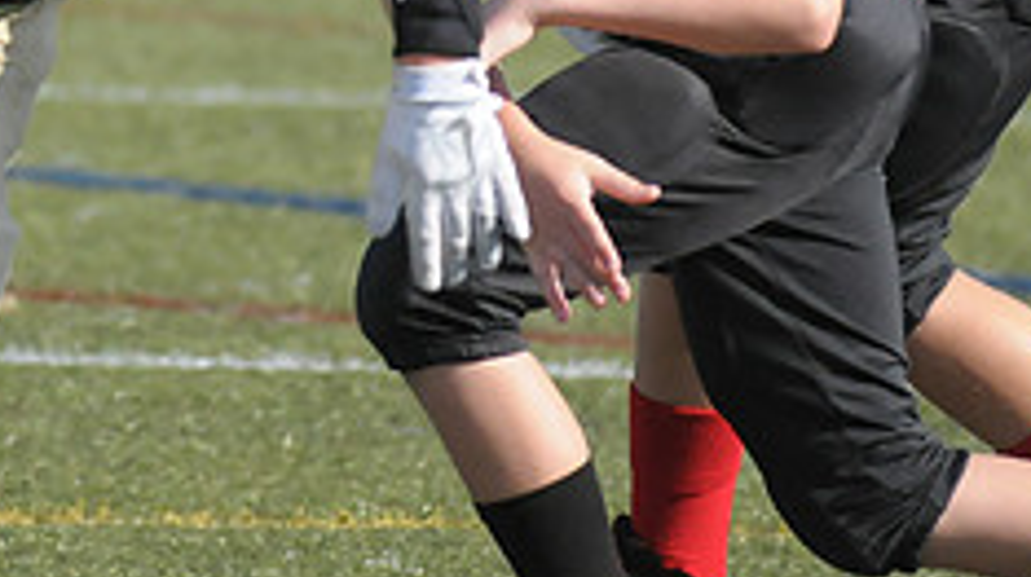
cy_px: -240
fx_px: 21272
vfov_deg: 1.6
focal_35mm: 779
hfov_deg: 2.8
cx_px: 154
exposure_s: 1/6400
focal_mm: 200
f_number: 4
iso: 1600
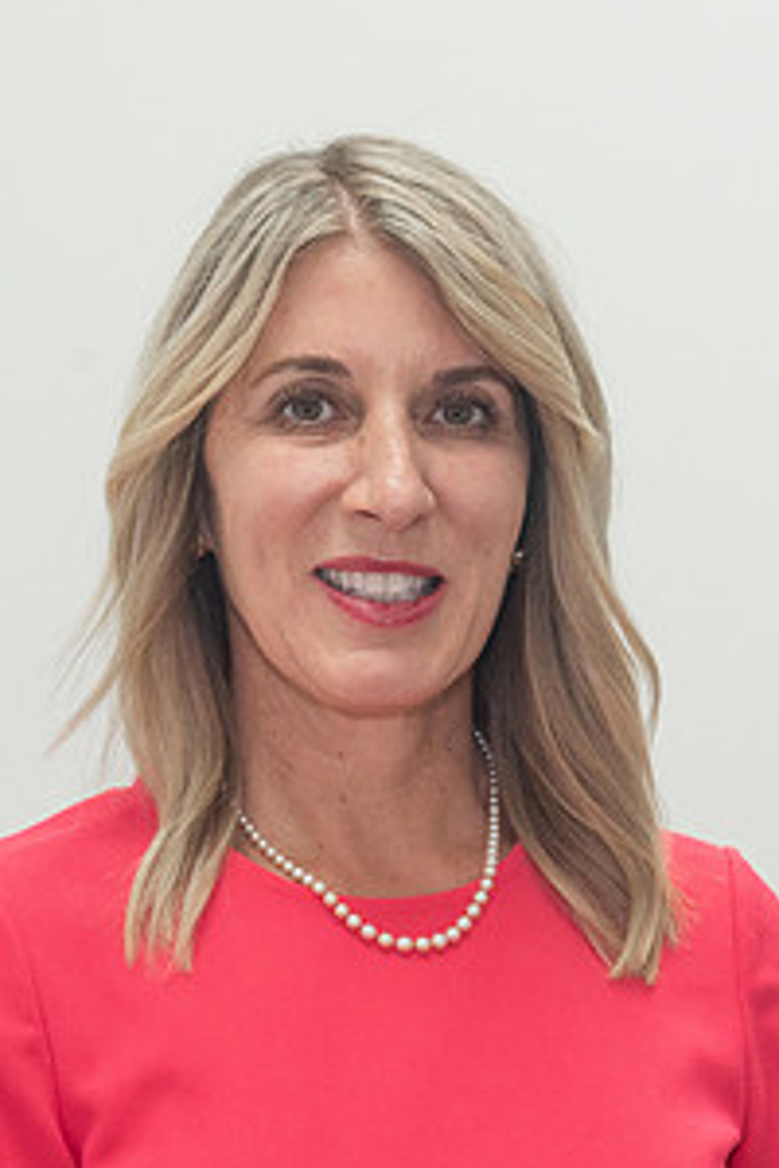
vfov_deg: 13.2
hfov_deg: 8.9
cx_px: 348
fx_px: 5031
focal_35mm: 155
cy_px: 704
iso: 400
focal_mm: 62
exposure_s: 1/100
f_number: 6.3
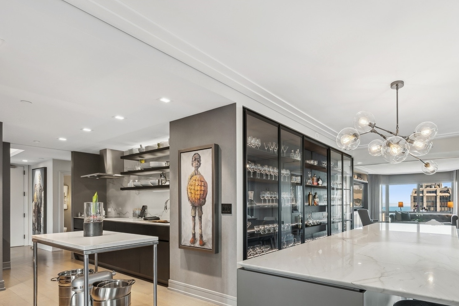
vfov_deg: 63.1
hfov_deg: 84.4
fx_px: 242
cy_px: 200
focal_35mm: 19
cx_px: 300
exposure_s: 1/15
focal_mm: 14
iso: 200
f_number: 9.5
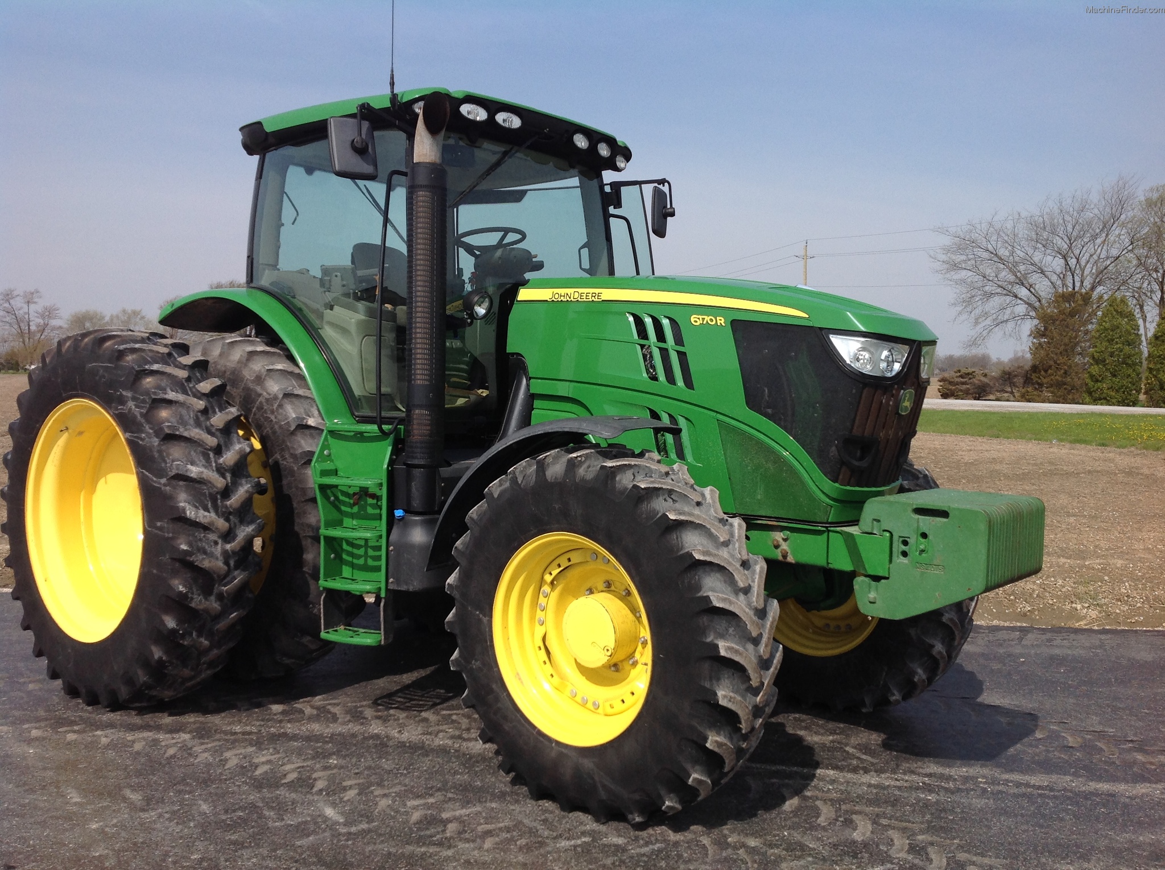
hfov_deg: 52.7
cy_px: 435
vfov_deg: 40.6
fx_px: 1176
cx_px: 582
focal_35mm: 35
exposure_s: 1/2519
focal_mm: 4.28
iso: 50
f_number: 2.4
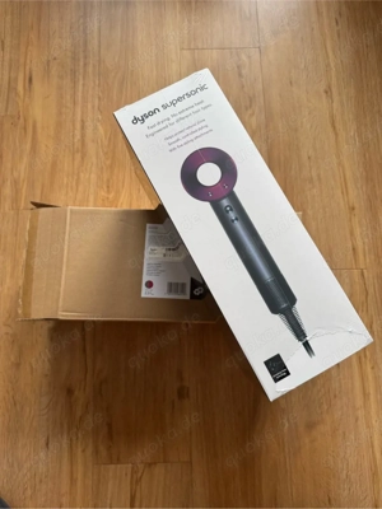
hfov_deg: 56.8
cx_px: 191
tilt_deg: -79.0
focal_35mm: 24
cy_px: 254
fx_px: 353
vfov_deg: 71.6
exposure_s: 1/121
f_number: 1.78
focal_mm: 6.76
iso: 200
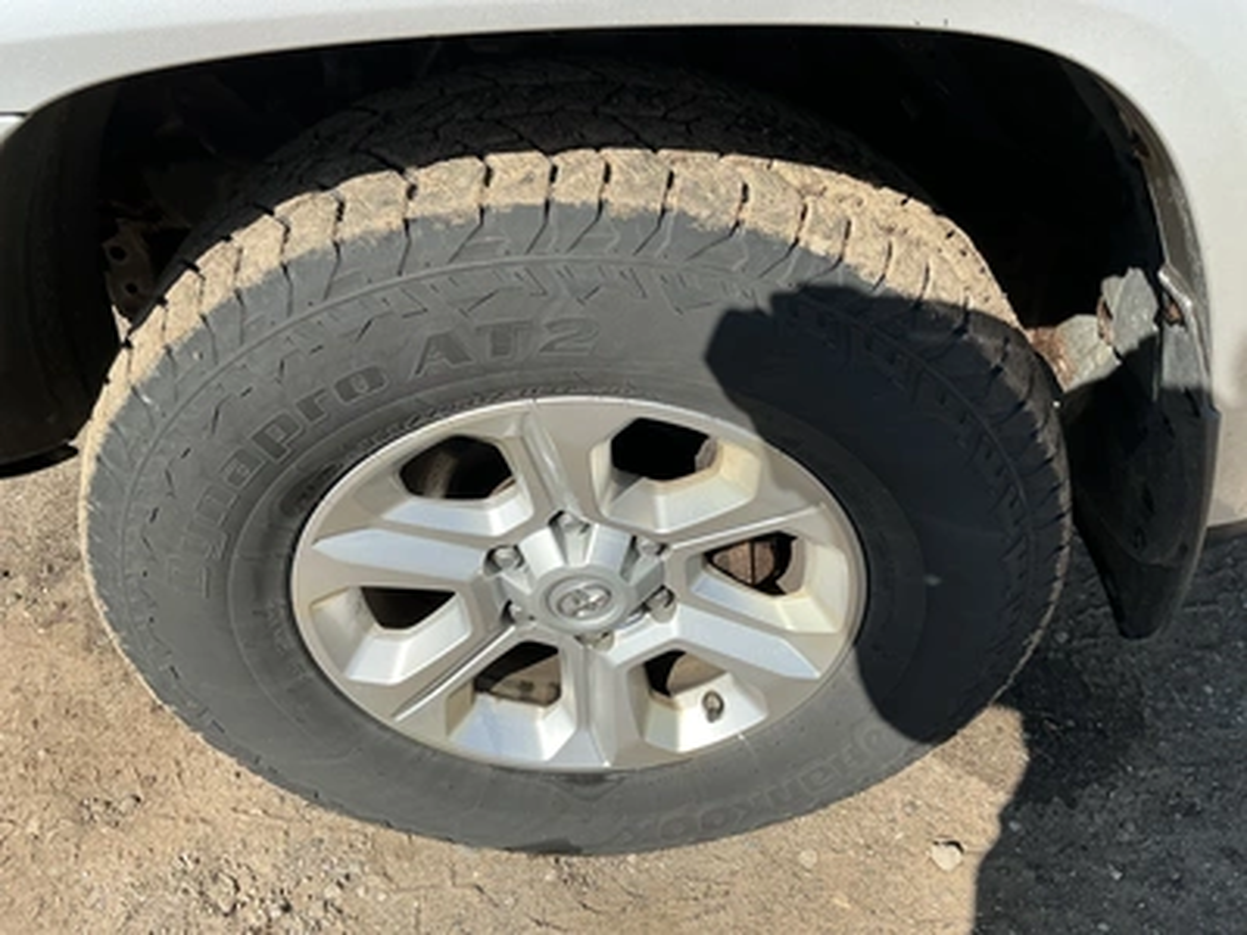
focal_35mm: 28
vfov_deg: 49.7
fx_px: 1009
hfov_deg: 63.4
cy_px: 468
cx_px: 624
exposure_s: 1/1055
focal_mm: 3
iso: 25
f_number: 1.8
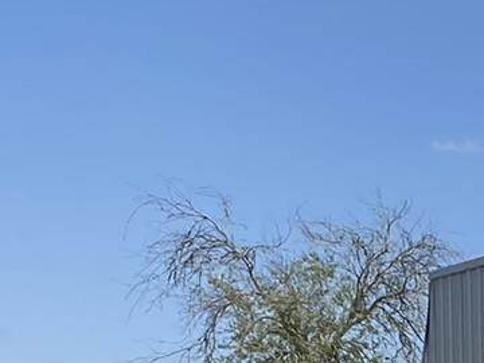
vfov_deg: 9.0
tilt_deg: -9.1
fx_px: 2069
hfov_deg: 11.6
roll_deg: -2.6
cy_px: 875
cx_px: 1054
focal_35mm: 148
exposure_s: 1/4274
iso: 32
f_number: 1.8
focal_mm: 4.25
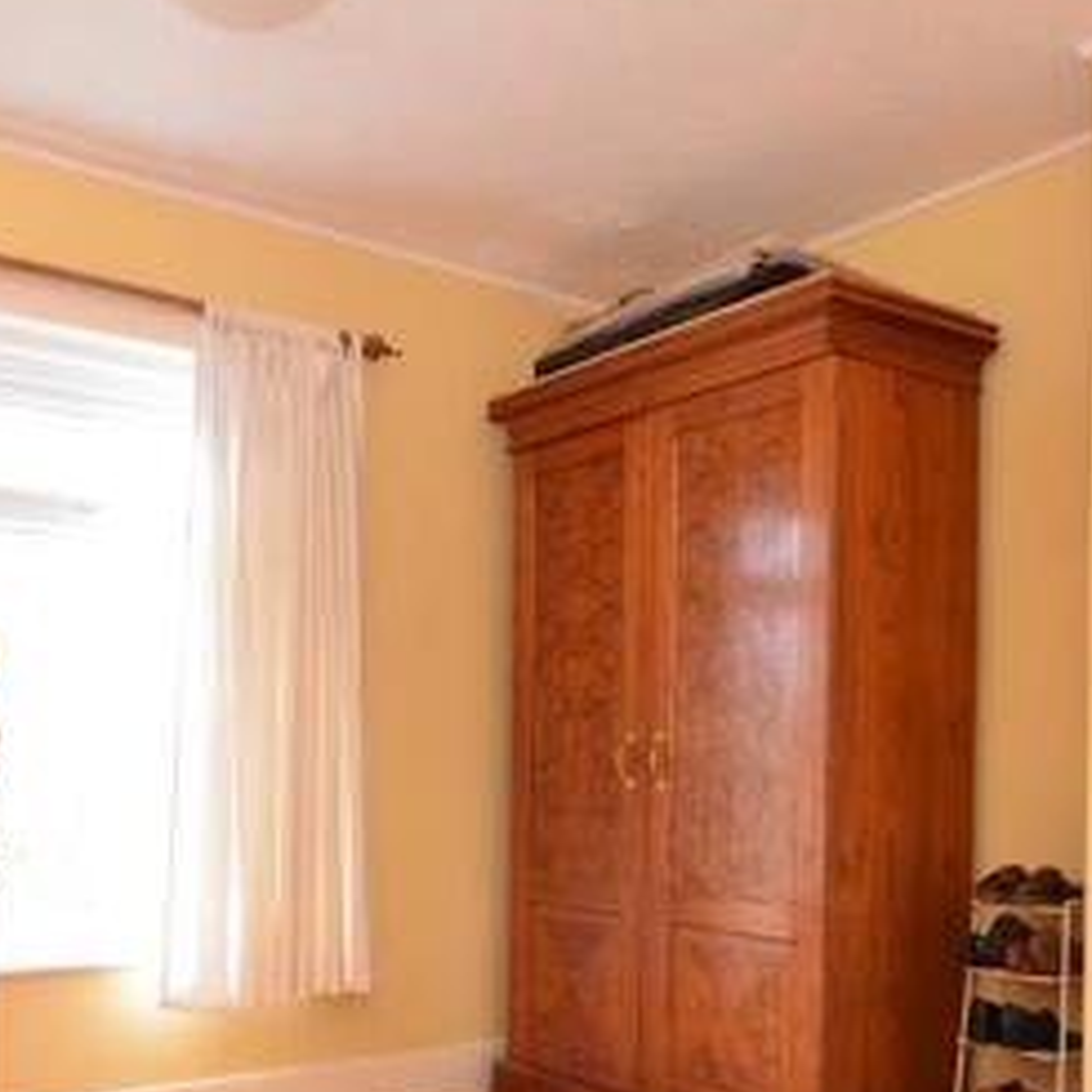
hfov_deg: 47.7
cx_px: 370
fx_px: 1213
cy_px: 762
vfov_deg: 47.3
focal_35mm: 34
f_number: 11
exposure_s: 1.3
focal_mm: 10
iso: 640
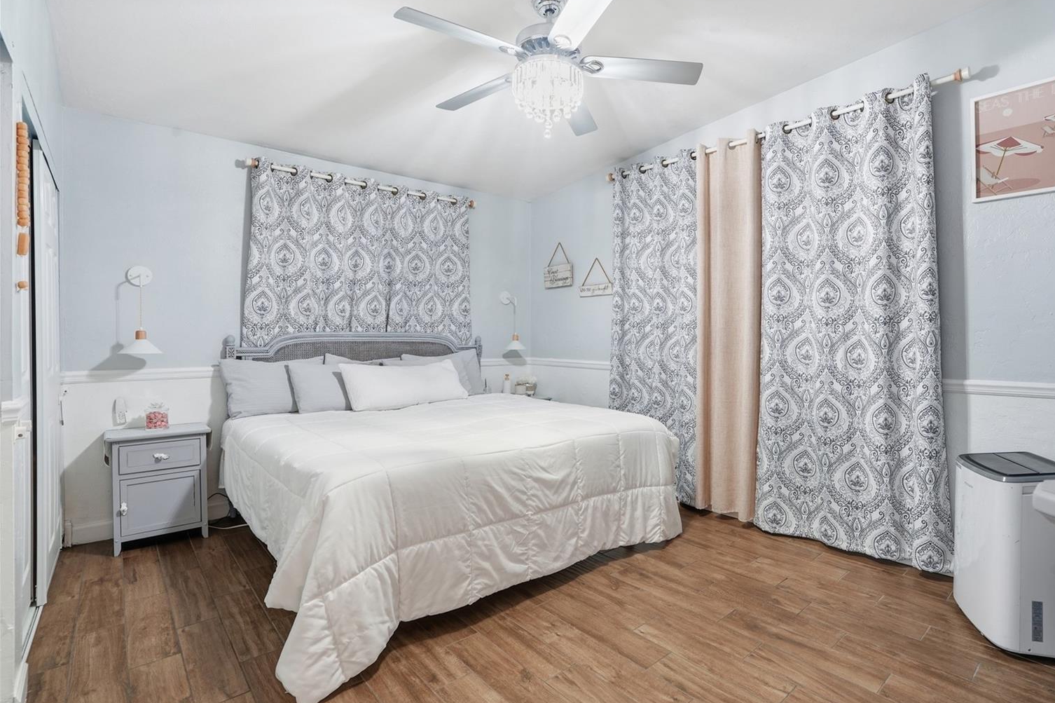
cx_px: 560
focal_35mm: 17
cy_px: 341
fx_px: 498
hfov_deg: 93.2
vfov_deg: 70.4
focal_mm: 16
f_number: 9
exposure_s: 1/15
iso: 400
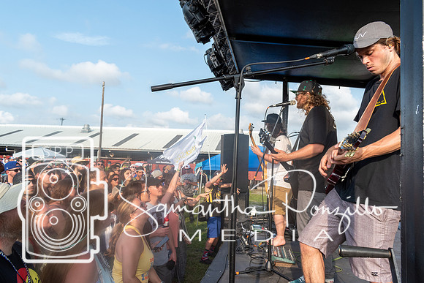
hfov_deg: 67.4
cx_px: 212
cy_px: 142
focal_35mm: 27
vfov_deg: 47.9
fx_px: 318
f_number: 10
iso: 400
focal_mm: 18
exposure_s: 1/320
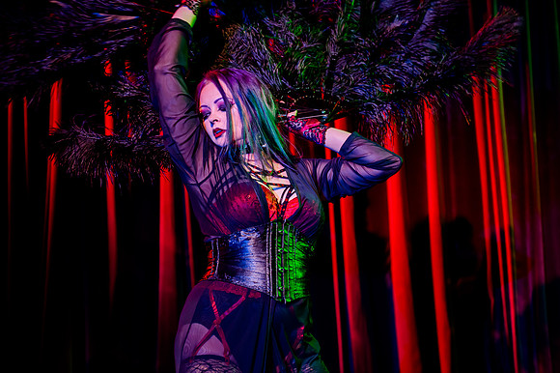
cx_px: 307
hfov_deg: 26.4
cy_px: 168
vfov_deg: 17.7
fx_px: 1194
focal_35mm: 77
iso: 3200
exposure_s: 1/80
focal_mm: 70
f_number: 2.8
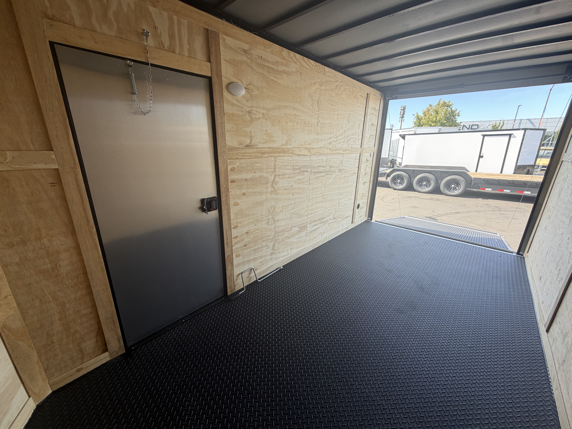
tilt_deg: -16.3
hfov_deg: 102.1
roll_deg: +0.3
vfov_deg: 85.7
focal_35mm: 14
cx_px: 286
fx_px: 231
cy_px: 214
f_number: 2.2
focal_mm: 2.22
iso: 50
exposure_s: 1/121
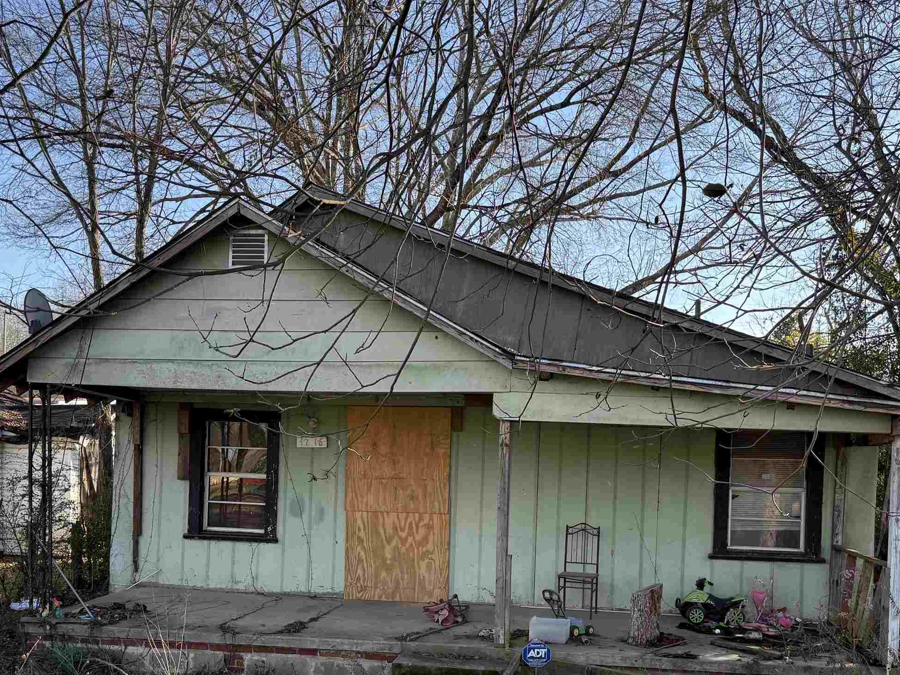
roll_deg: -2.1
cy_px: 482
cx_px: 451
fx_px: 988
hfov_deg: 49.0
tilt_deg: -0.5
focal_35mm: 38
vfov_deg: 37.1
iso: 100
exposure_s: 1/1032
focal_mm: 6.76
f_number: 1.78
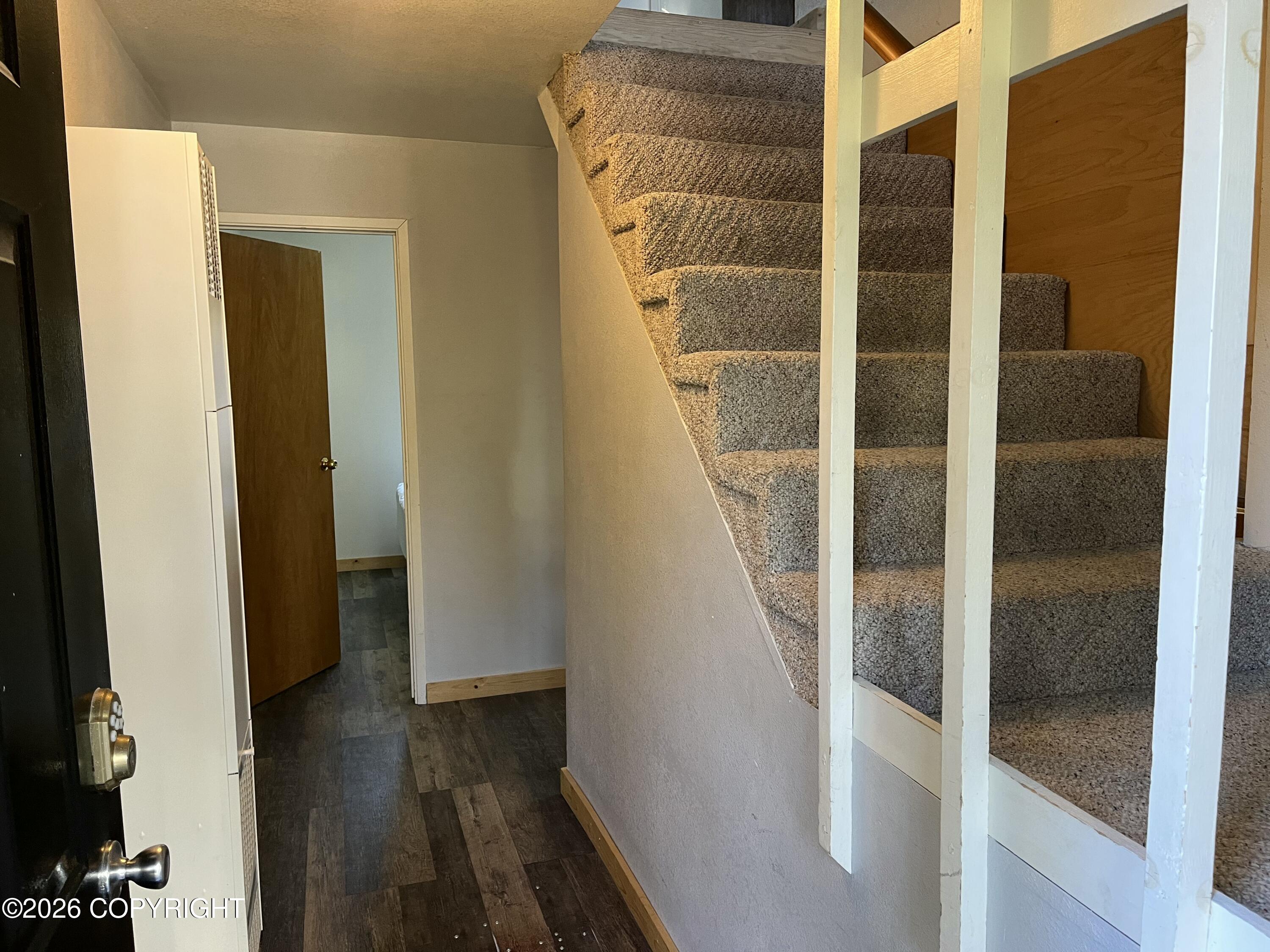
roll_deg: +1.3
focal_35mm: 26
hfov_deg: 67.3
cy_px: 476
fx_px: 954
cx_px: 635
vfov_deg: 53.1
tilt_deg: -7.2
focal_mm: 5.1
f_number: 1.6
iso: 160
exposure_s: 1/60
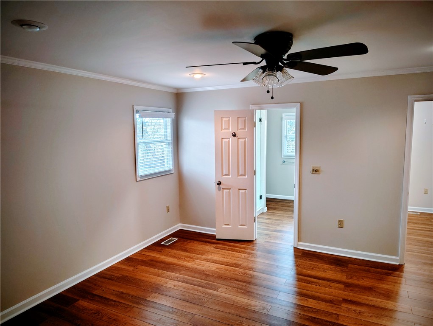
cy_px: 163
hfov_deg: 71.5
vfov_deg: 56.9
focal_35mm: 24
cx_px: 216
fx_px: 301
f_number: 1.8
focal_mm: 5.56
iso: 1488
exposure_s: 1/60
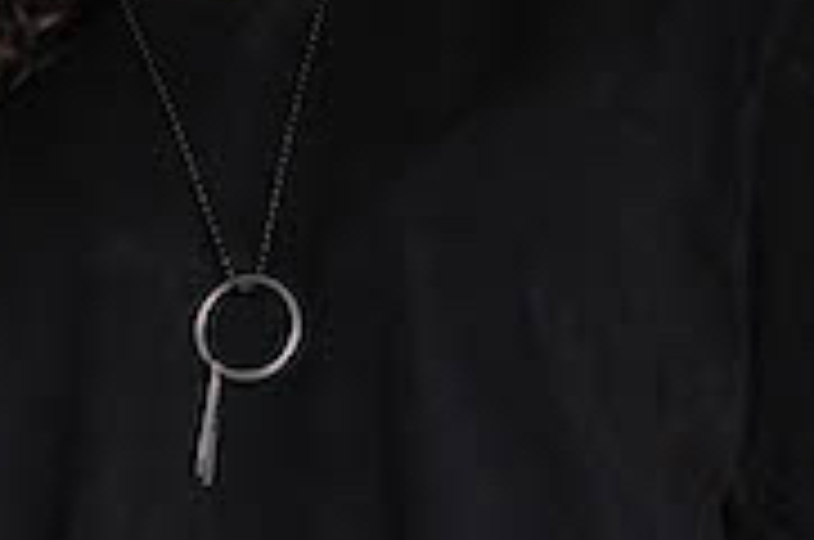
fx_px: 5620
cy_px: -162
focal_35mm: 249
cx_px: 270
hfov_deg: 8.3
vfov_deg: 5.5
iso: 500
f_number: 3.2
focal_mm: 50
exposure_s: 1/200
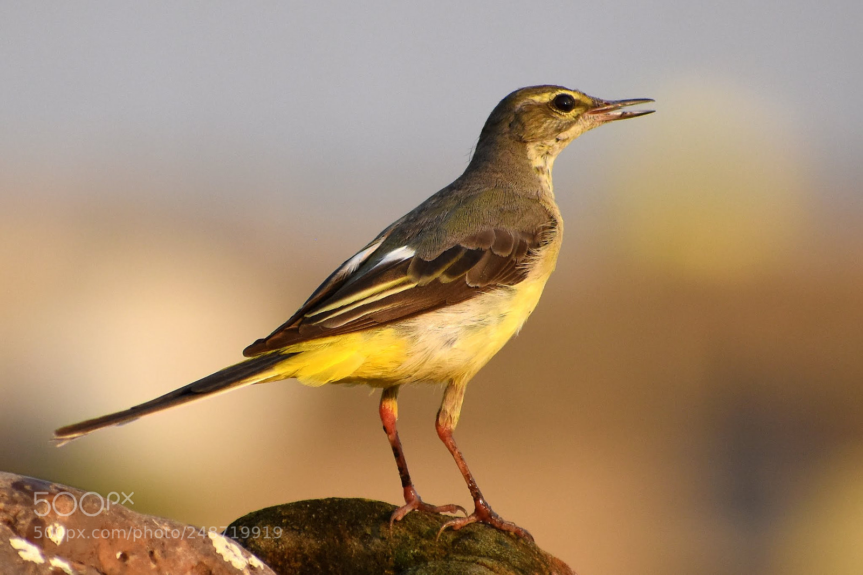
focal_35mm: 450
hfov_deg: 4.6
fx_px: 10785
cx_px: 432
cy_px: 288
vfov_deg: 3.1
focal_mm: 300
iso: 560
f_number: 6.3
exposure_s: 1/1600
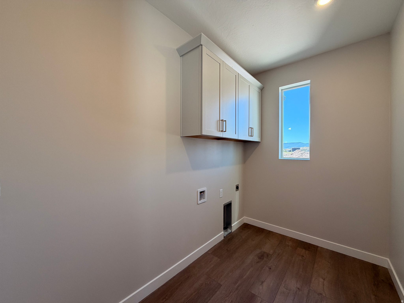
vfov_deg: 85.7
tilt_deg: -0.6
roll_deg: +0.2
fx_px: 163
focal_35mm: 14
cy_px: 152
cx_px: 202
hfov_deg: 102.1
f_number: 2.2
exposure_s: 1/120
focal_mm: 2.22
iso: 125
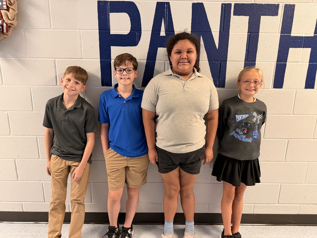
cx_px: 158
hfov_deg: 71.6
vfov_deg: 56.8
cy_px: 119
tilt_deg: -14.2
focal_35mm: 24
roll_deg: -1.5
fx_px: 220
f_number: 1.78
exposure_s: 1/60
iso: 500
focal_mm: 6.76
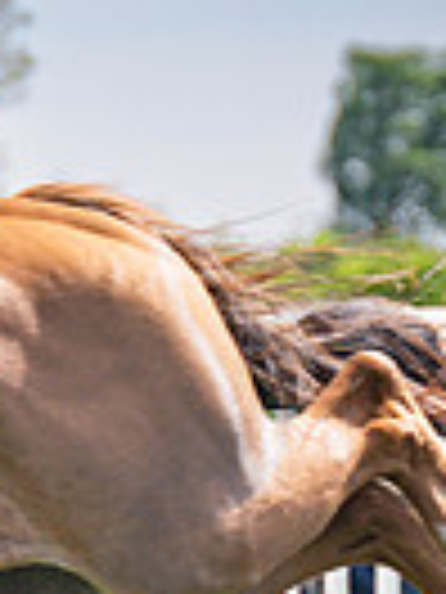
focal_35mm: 589
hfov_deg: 2.5
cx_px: 316
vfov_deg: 3.4
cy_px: 565
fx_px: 10118
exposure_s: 1/2500
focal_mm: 98
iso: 200
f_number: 4
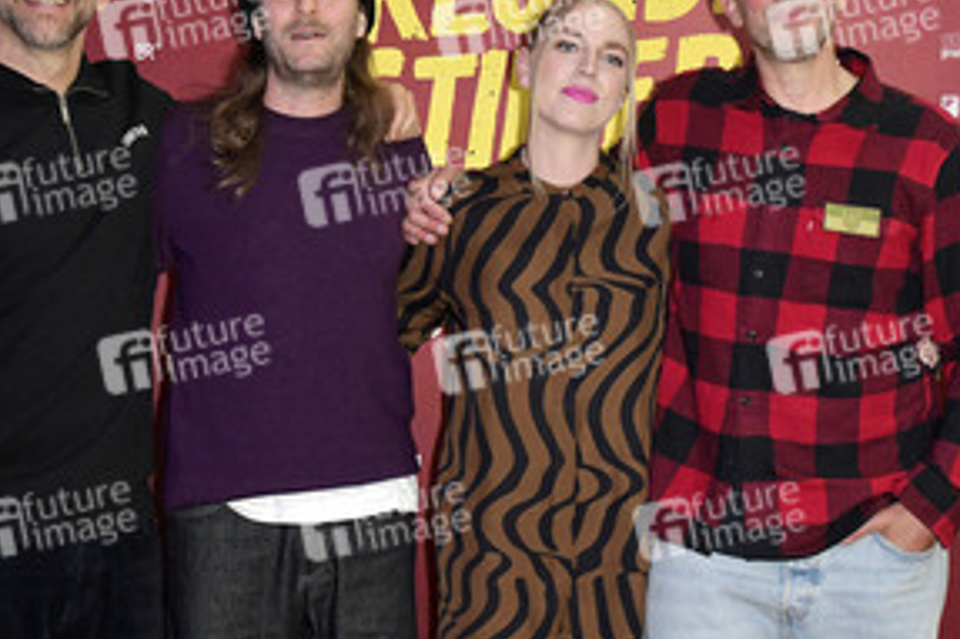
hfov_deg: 36.2
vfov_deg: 24.6
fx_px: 1466
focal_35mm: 55
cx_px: 430
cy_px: 271
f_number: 7.1
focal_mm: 35
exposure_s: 1/250
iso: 2000
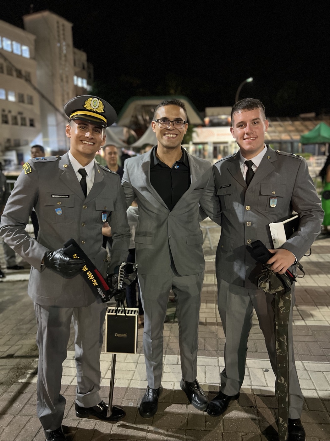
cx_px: 165
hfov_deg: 53.1
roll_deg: +0.6
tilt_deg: -9.8
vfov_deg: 67.3
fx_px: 330
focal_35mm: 26
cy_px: 220
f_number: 1.5
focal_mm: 5.7
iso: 640
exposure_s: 1/30
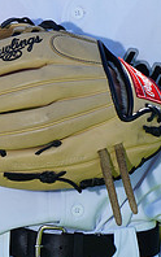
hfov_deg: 2.2
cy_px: -64
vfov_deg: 3.6
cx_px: 55
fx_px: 4136
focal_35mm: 590
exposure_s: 1/250
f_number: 9
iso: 200
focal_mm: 198
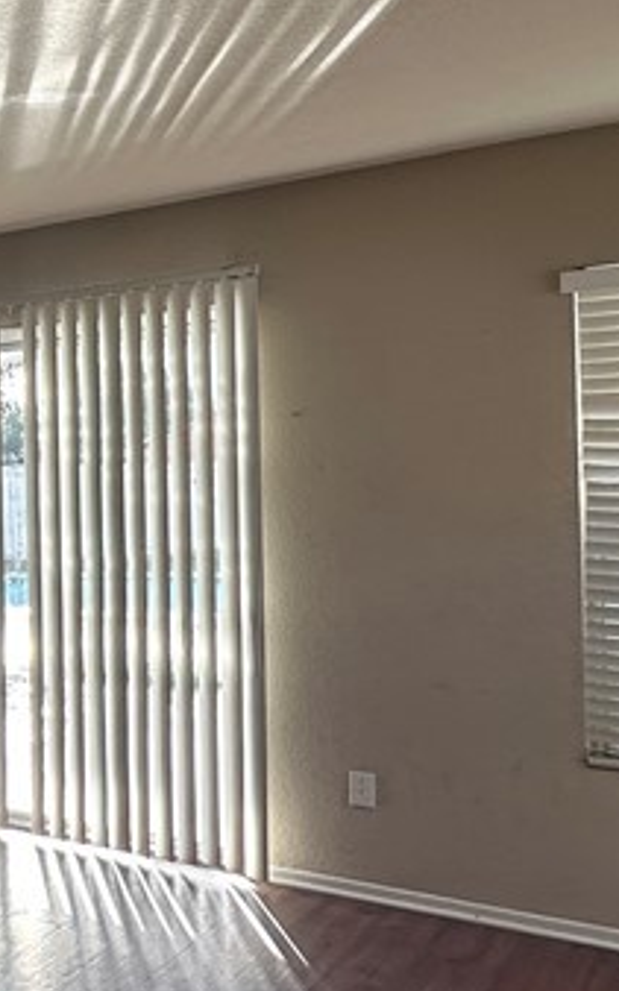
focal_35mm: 45
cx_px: -393
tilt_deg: +0.2
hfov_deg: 21.9
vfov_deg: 44.4
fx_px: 1216
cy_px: 490
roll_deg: +0.8
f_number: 2.2
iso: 40
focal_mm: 2.22
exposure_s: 1/176
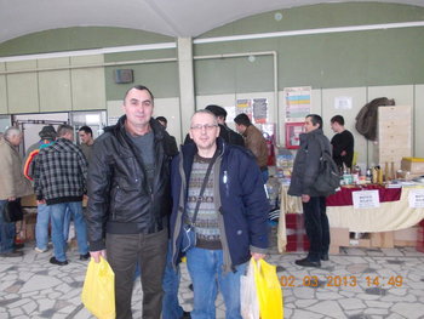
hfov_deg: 63.4
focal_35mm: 28
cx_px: 212
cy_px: 160
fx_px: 343
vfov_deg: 49.8
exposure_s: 1/25
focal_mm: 4
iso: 250
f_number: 2.7
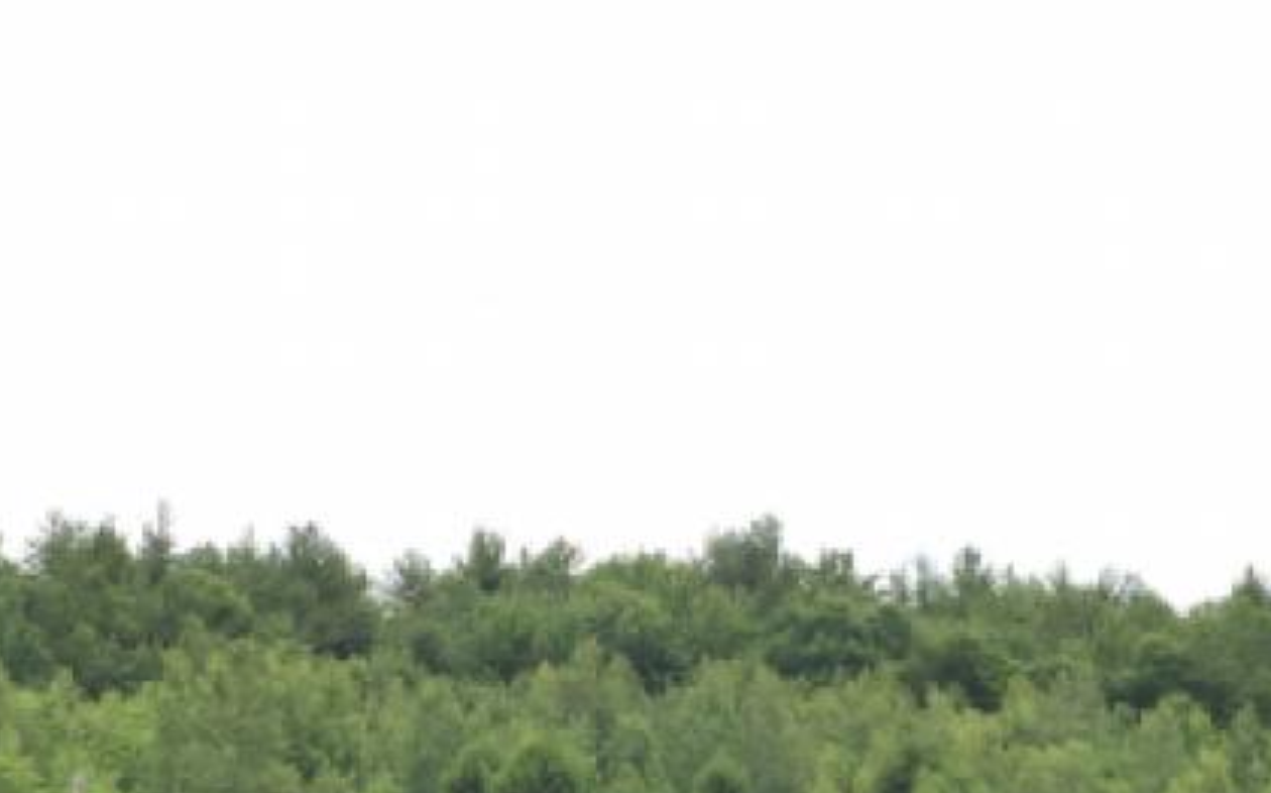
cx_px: 596
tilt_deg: +7.7
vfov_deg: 17.3
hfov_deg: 27.5
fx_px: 2597
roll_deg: -2.1
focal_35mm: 75
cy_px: 537
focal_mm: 4.15
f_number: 2.2
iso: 32
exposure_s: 1/760
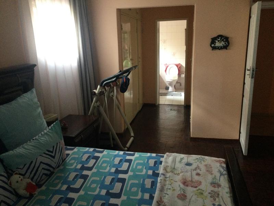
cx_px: 137
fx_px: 245
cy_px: 103
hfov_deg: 58.4
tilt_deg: -13.2
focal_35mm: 31
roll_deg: +2.4
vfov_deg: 45.4
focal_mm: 3.3
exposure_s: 1/33
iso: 200
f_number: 2.4
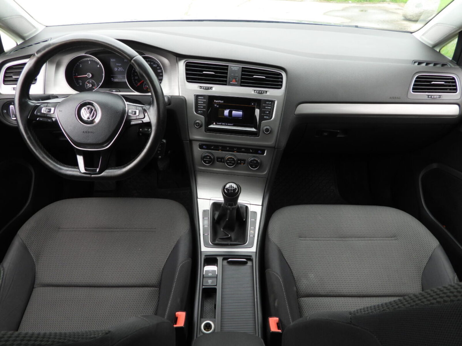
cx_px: 231
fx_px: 320
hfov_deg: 71.6
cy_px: 173
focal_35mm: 24
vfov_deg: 56.8
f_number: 2.8
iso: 100
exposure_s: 1/160
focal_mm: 4.3
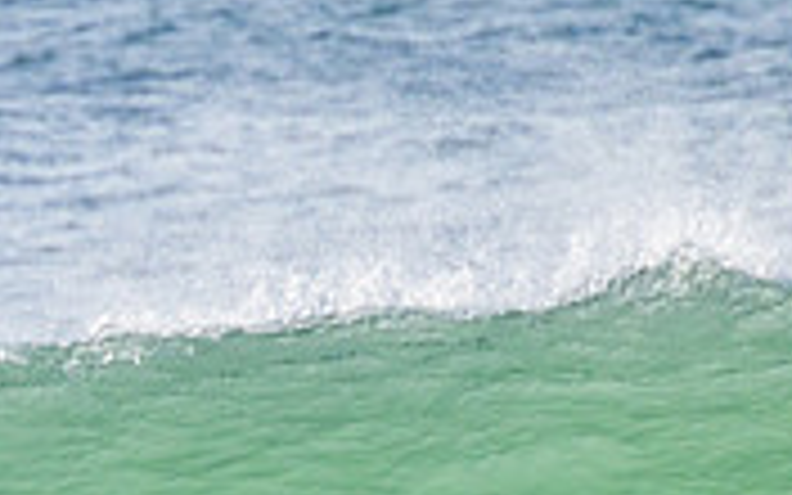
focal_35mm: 2681
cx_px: -32
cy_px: 718
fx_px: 57868
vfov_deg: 0.5
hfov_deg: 0.8
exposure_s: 1/2000
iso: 1400
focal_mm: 800
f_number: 11
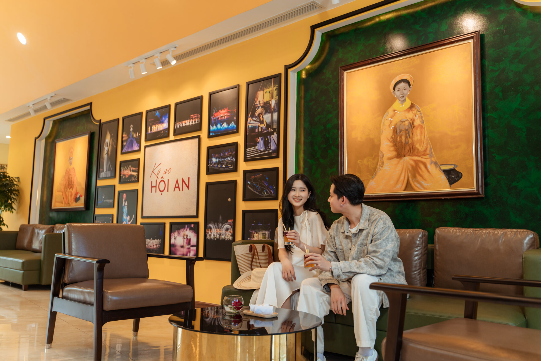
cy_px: 180
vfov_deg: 41.1
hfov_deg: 58.7
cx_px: 270
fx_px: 481
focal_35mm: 32
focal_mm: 32
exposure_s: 1/125
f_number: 3.2
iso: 320
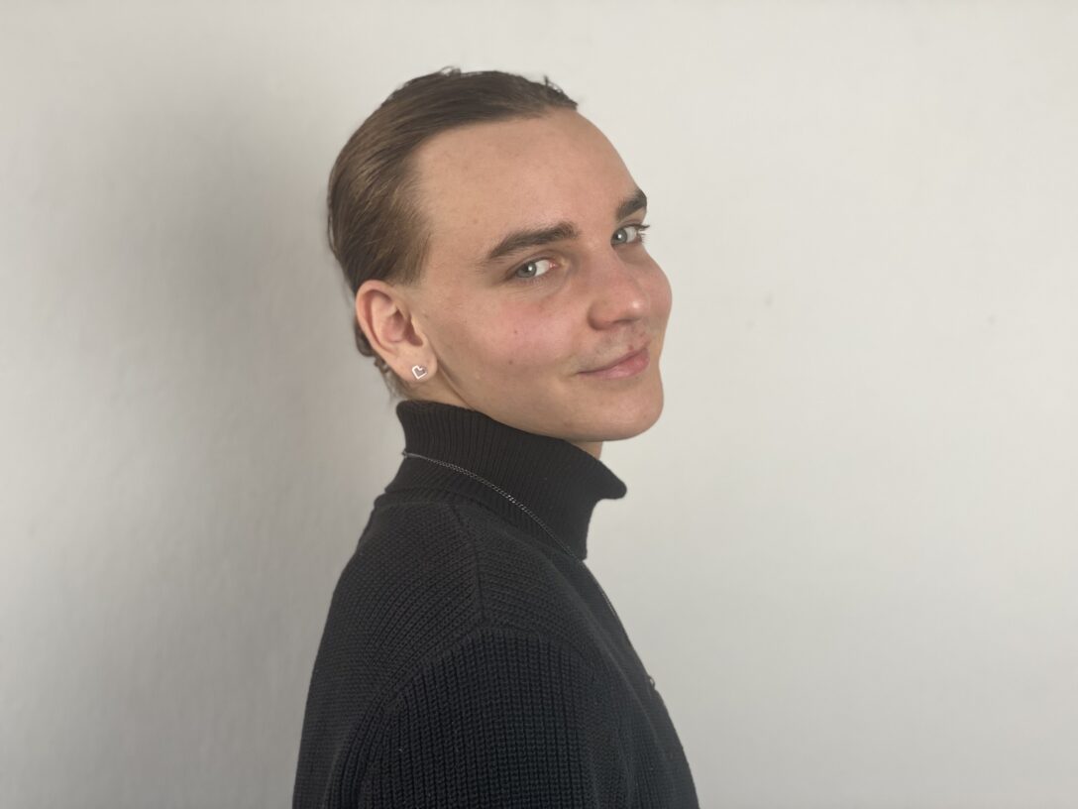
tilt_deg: -1.6
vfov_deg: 28.0
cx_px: 539
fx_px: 1619
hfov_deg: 36.8
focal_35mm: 52
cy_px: 404
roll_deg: -0.5
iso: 100
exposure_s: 1/100
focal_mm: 6
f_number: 2
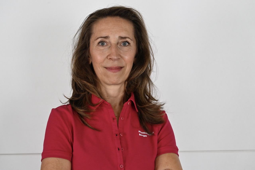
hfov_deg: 21.0
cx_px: 128
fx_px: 687
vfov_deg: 14.1
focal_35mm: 97
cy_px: 85
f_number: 8
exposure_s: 1/60
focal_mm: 97
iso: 3200
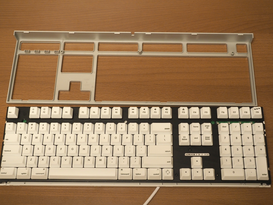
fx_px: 394
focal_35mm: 50
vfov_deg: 29.1
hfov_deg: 38.2
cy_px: 102
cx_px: 136
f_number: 4
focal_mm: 25
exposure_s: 1/80
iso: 1000
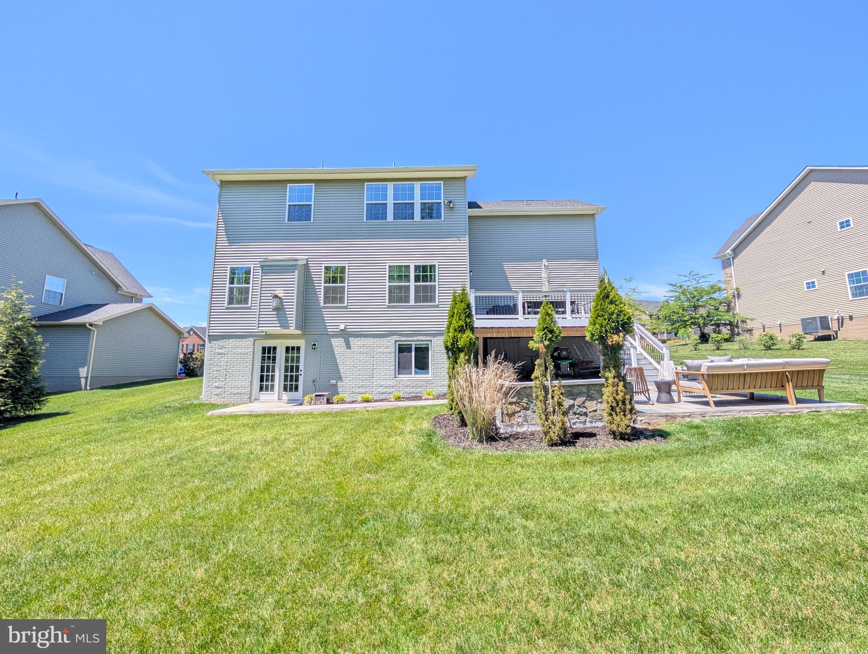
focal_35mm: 12
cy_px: 327
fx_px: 301
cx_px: 434
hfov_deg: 110.5
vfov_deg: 94.6
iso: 55
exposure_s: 1/1672
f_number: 1.7
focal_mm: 2.02
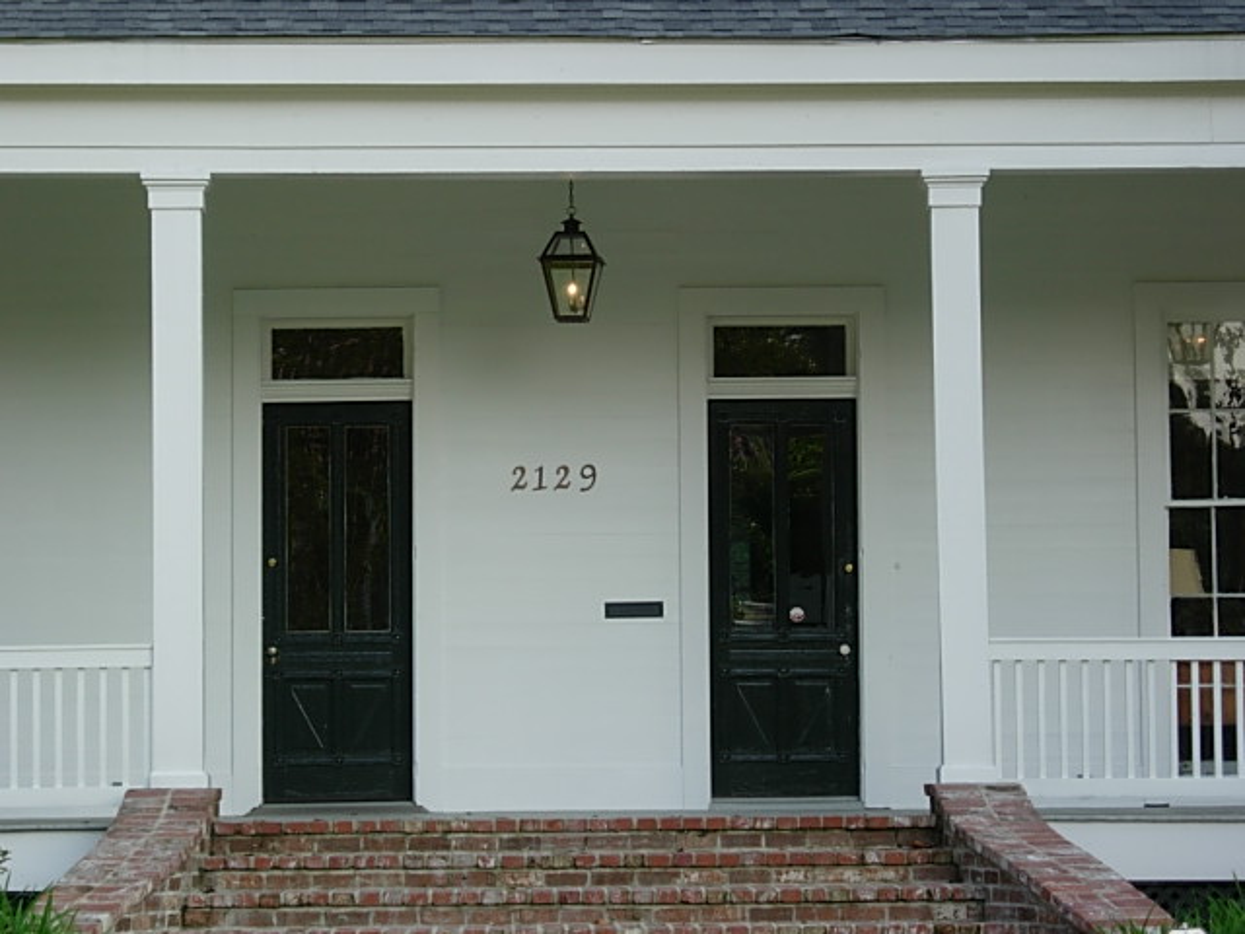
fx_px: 4064
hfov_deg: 17.4
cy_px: 467
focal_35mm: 113
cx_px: 622
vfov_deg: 13.1
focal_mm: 23.4
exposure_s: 1/136
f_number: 4.9
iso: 64
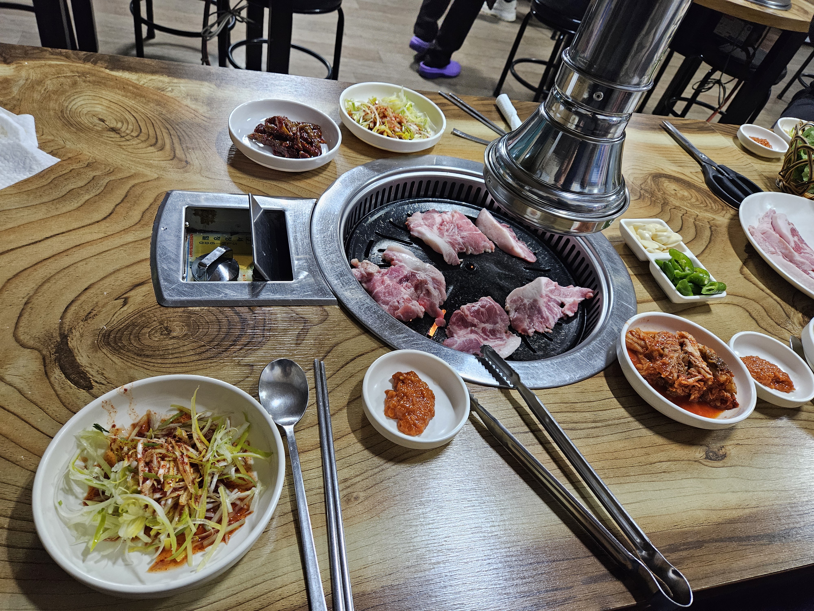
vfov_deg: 58.9
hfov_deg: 73.9
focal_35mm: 23
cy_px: 306
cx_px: 407
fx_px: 541
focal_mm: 5.4
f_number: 1.8
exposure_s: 1/240
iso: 1000
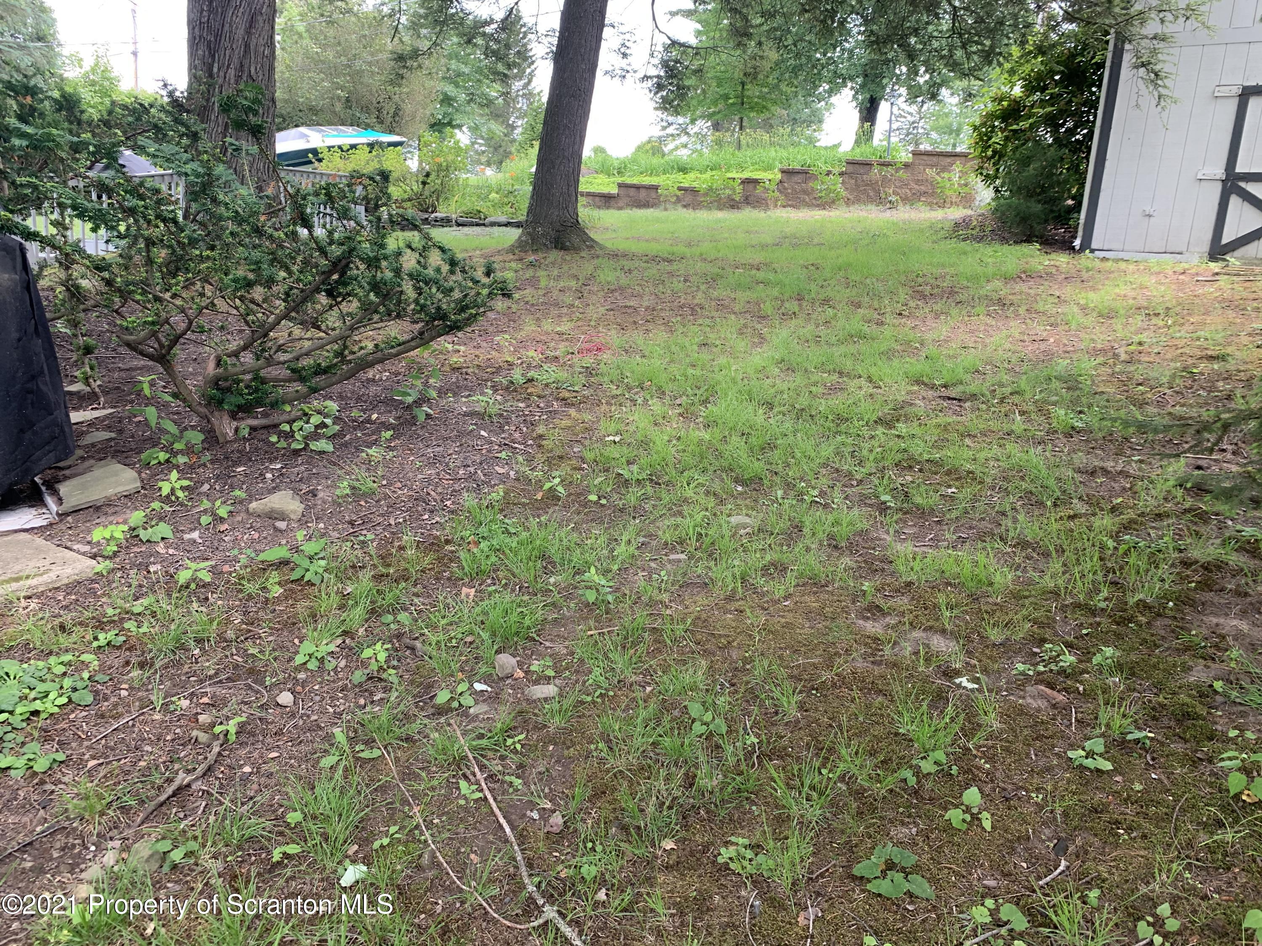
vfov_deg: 53.1
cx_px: 631
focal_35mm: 26
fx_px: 948
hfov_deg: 67.3
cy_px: 473
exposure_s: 1/121
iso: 50
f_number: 1.8
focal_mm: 4.25
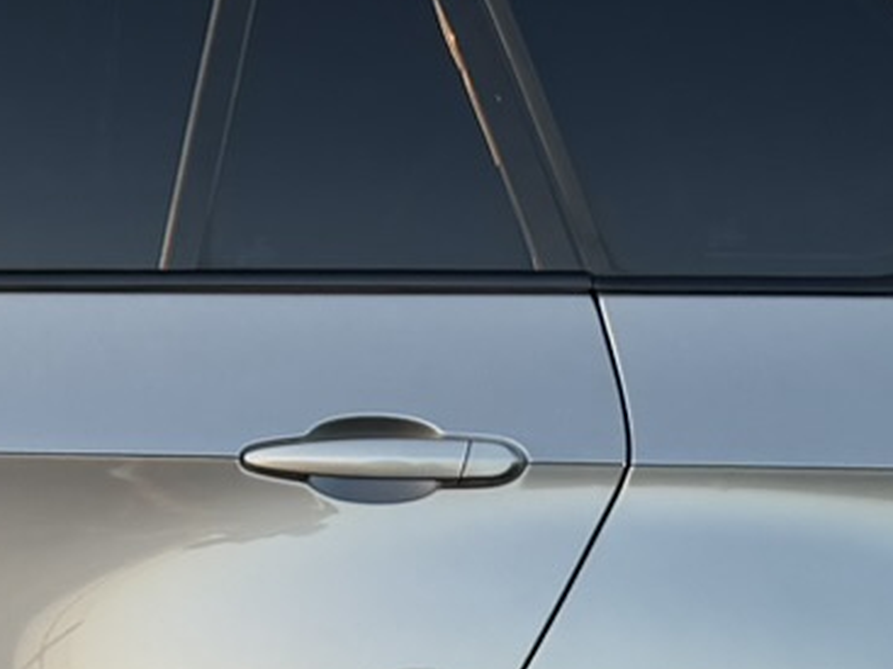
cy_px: 584
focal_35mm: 134
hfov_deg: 13.8
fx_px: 3456
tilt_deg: -12.8
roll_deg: -1.5
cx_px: -460
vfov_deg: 11.0
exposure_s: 1/317
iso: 80
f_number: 1.78
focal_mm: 6.76
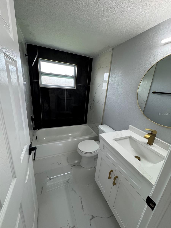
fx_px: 92
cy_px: 114
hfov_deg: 85.7
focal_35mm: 14
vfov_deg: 102.1
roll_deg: -5.0
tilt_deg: -15.3
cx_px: 86
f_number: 2.2
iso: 200
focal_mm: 2.22
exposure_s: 1/60
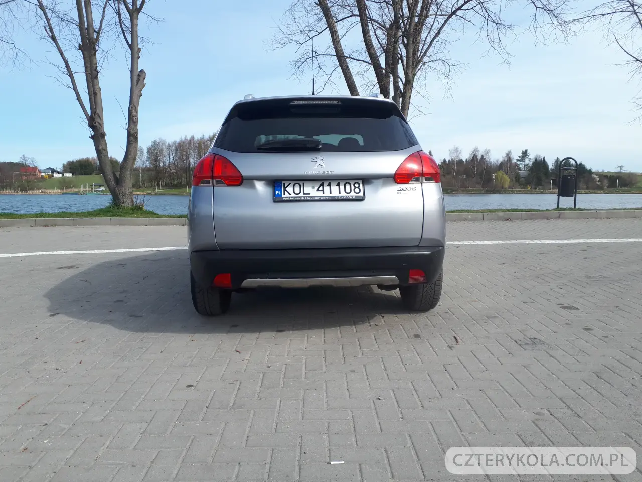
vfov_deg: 51.4
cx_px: 321
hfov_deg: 65.3
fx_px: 501
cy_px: 241
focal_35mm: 27
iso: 40
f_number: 1.9
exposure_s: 1/956
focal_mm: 3.6
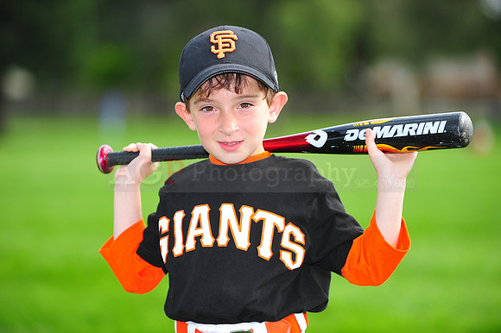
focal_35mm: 165
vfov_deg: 8.3
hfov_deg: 12.5
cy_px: 166
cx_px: 250
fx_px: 2295
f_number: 4
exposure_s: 1/1000
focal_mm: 165
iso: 400
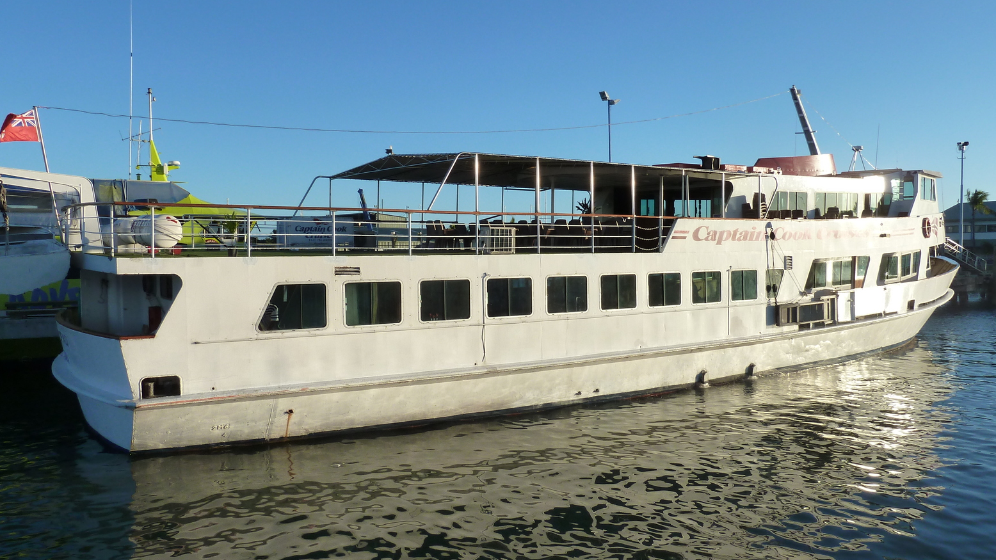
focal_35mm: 28
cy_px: 283
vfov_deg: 41.5
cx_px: 488
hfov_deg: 67.9
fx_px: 739
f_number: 4
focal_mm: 4.1
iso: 125
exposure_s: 1/500
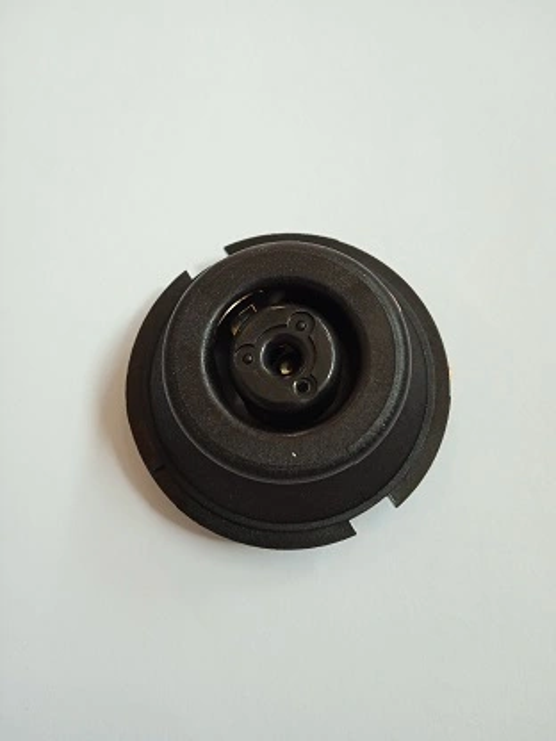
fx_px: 600
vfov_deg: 63.4
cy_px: 370
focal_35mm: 28
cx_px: 278
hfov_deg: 49.7
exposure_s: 1/50
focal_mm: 3.43
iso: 189
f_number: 2.2
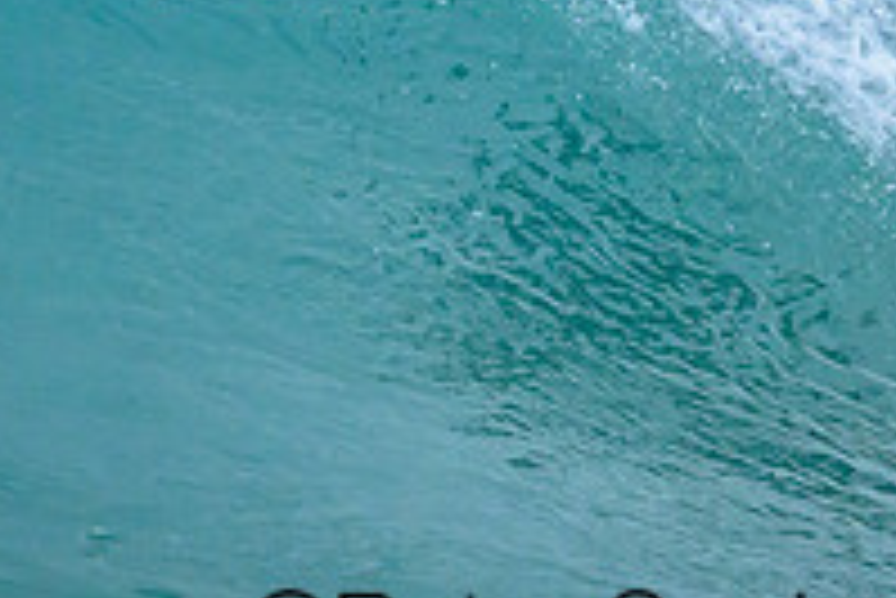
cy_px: -208
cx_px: 501
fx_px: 79252
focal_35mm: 3182
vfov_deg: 0.4
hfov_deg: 0.6
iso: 2200
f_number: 6.3
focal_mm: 800
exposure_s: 1/3200
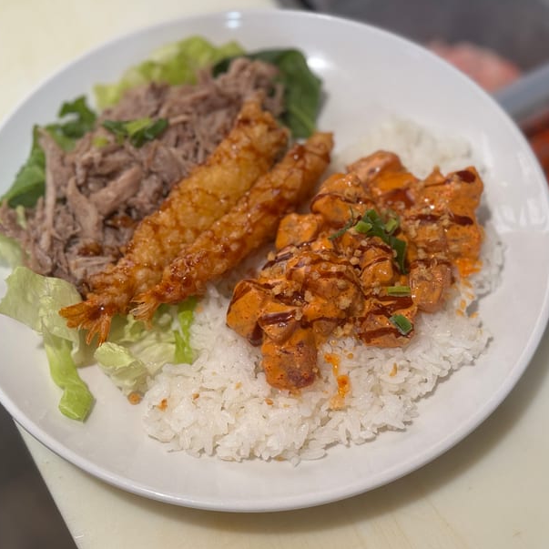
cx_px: 240
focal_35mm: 57
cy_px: 274
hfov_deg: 30.0
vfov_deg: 30.0
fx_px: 1023
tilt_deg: -58.3
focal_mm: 6.76
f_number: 1.78
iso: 160
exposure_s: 1/60
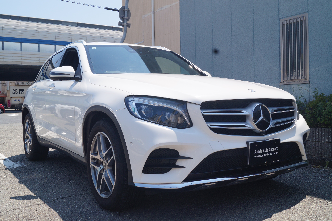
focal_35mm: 36
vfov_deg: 36.9
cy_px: 110
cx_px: 166
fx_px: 332
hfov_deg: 53.1
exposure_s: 1/160
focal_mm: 24
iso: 100
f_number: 10
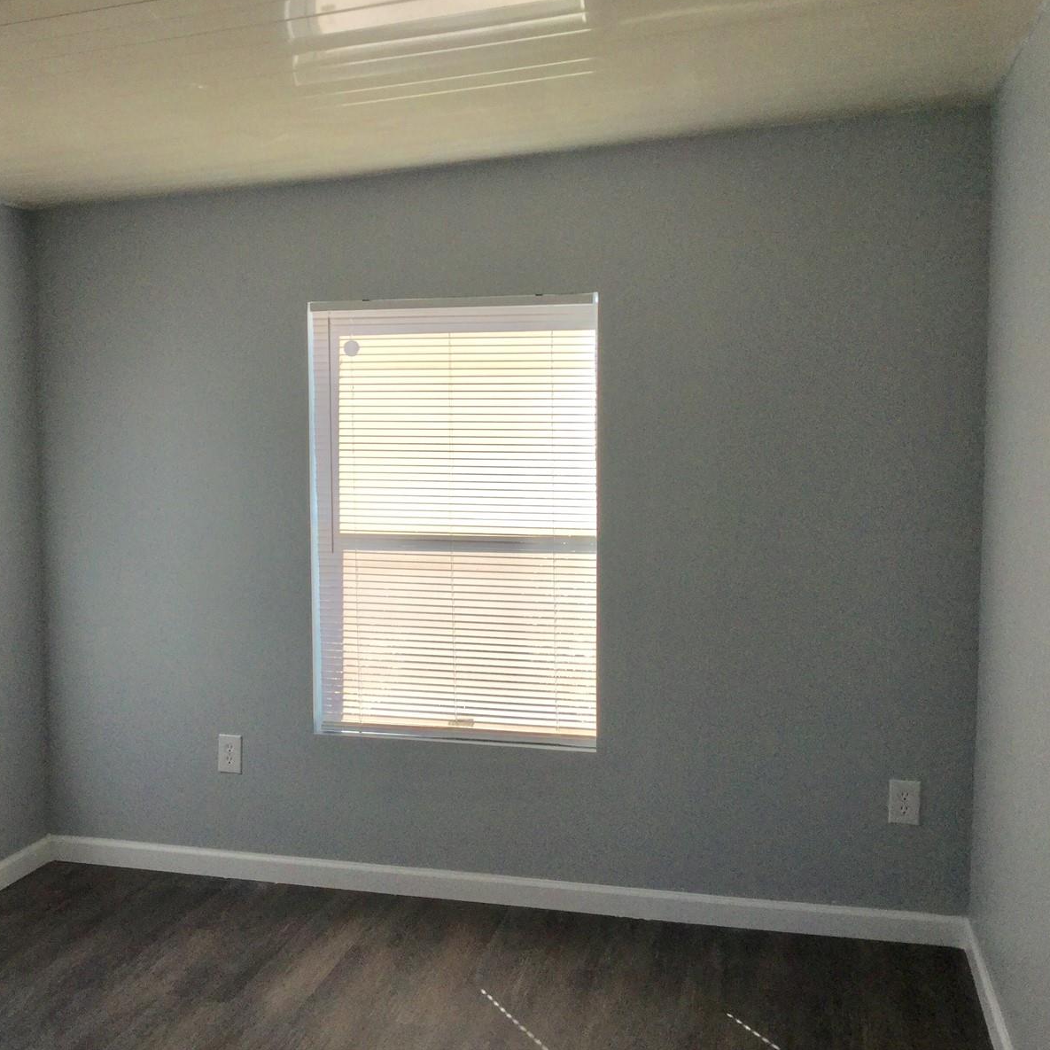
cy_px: 520
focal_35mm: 37
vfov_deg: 44.9
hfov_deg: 44.7
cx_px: 433
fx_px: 1270
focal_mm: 3.3
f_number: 2.4
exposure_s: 1/362
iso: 25
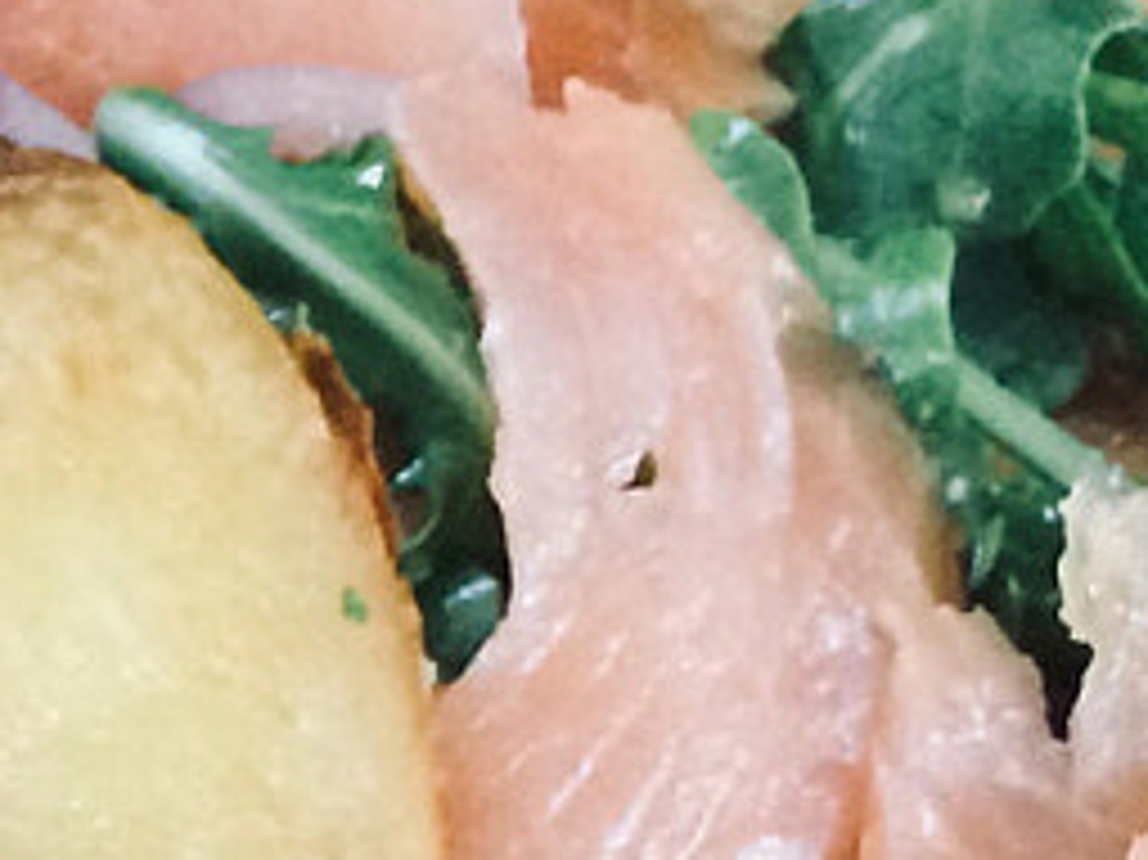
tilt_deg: -71.3
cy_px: 910
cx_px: -1130
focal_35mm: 182
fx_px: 6033
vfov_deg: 8.1
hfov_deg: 10.1
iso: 250
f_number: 2.2
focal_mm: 4.15
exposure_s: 1/25
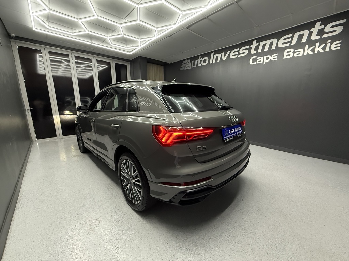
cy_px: 130
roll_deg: -0.4
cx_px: 174
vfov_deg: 85.7
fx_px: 141
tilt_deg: -11.2
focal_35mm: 14
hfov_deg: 102.1
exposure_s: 1/100
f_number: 2.2
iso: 400
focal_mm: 2.22
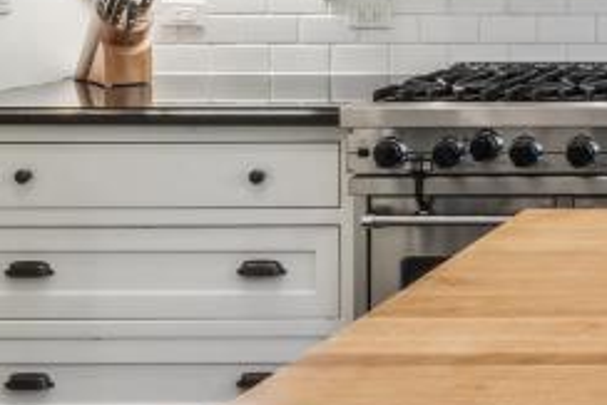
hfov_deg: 19.1
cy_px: -107
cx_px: 1027
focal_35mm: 86
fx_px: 1451
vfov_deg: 15.2
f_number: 20
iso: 320
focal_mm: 14
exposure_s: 1/2
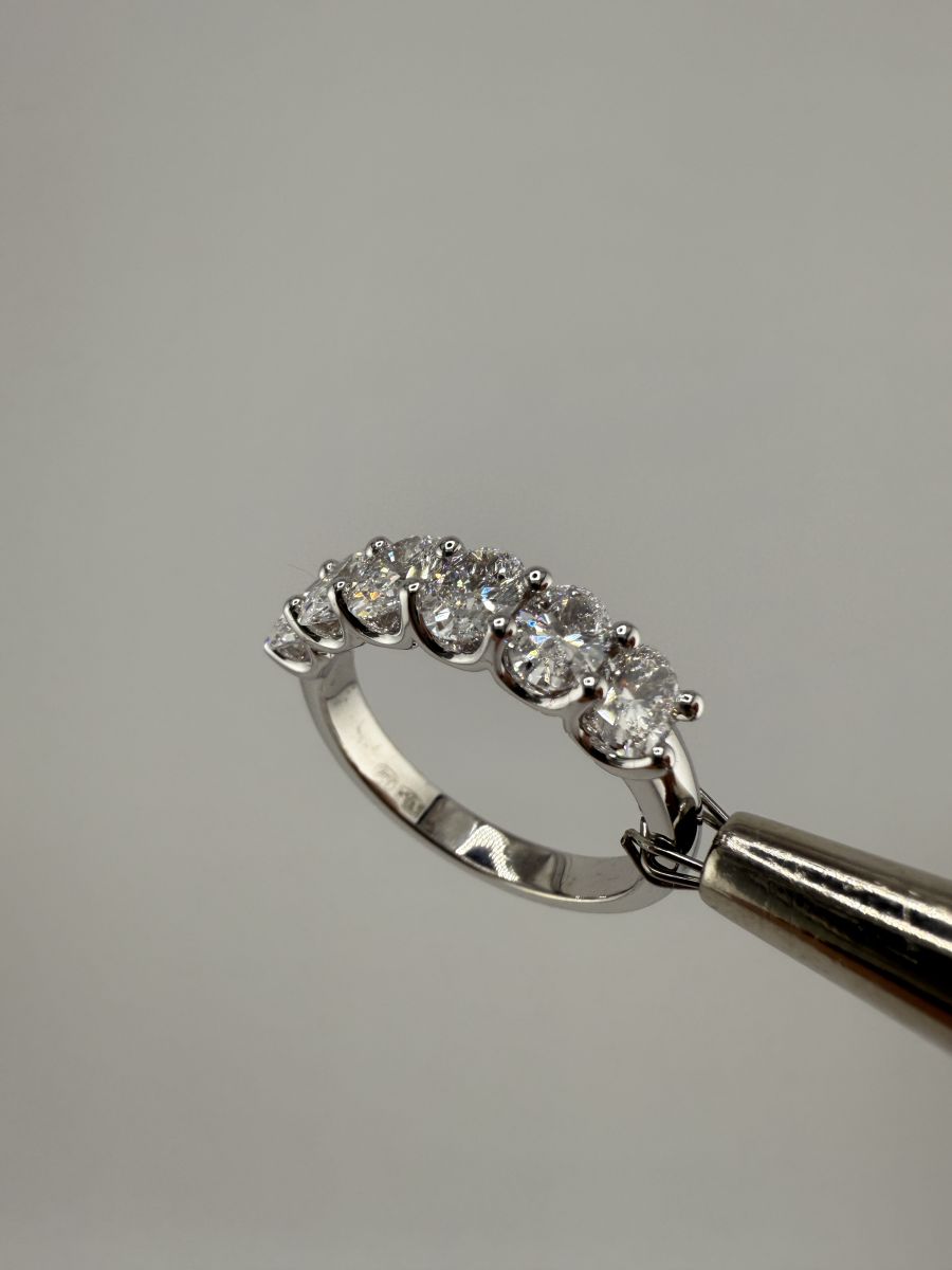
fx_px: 880
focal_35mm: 24
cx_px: 476
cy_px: 635
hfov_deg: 56.8
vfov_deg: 71.6
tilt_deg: -20.7
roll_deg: -0.7
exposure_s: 1/2315
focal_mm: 2.22
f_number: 2.2
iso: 40
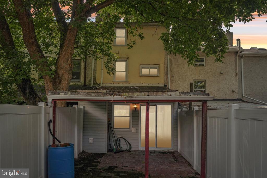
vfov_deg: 53.1
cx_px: 134
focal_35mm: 24
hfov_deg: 73.7
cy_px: 89
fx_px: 178
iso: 500
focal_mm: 24
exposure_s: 1/400
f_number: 8
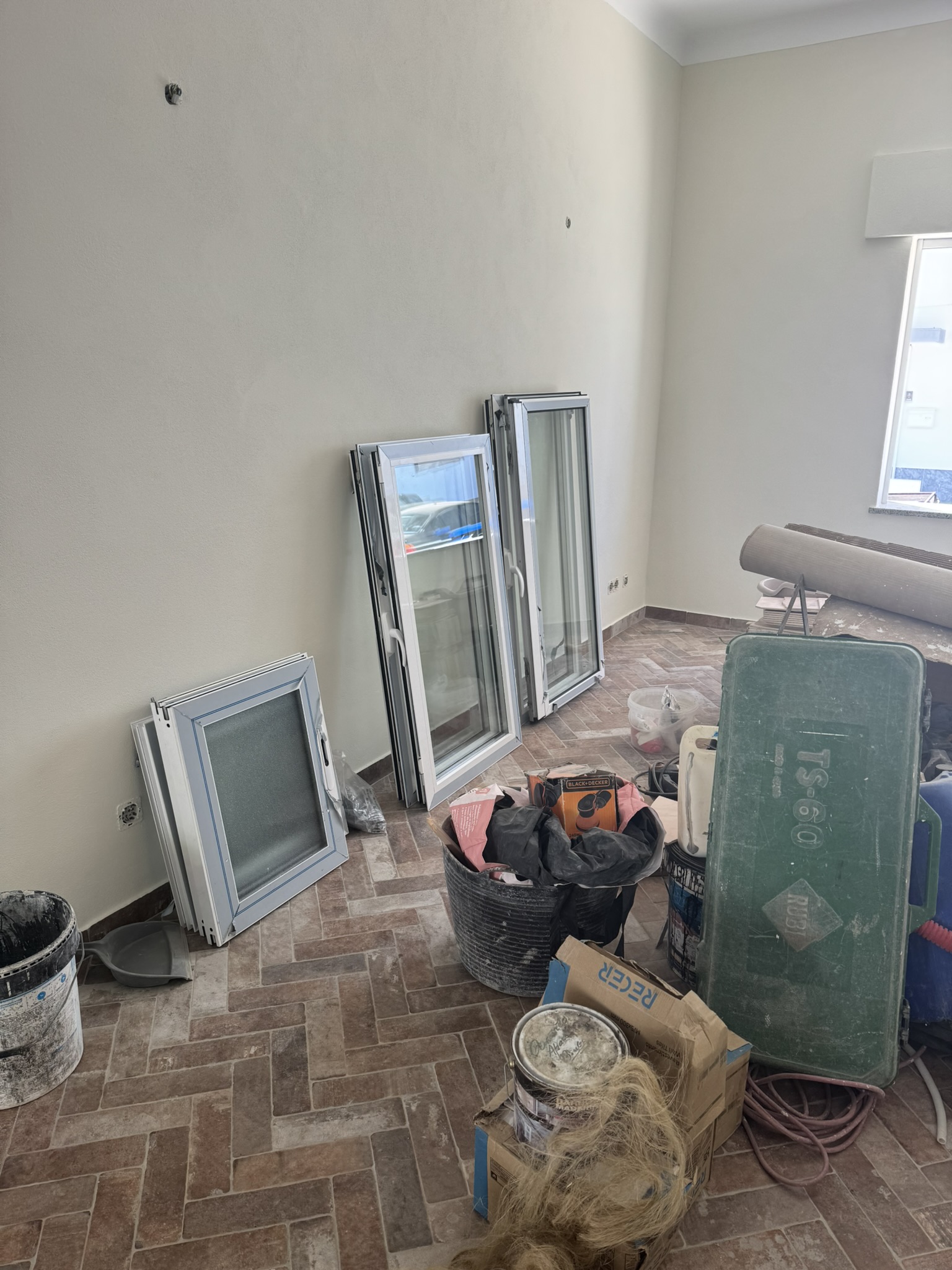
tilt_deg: -16.0
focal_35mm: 24
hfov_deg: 56.8
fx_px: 880
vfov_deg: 71.6
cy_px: 635
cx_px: 476
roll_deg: +0.1
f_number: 1.78
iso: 80
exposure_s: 1/121
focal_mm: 6.76
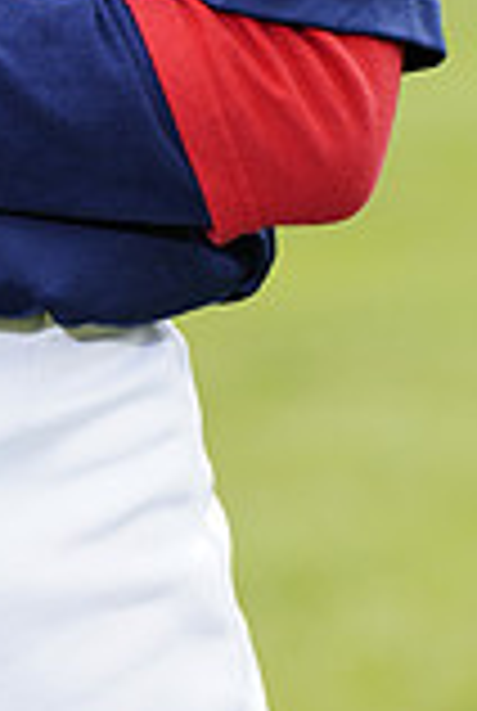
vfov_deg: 2.8
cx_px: -56
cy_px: -544
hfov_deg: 1.9
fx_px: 14484
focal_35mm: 732
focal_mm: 200
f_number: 6.3
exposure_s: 1/250
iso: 100
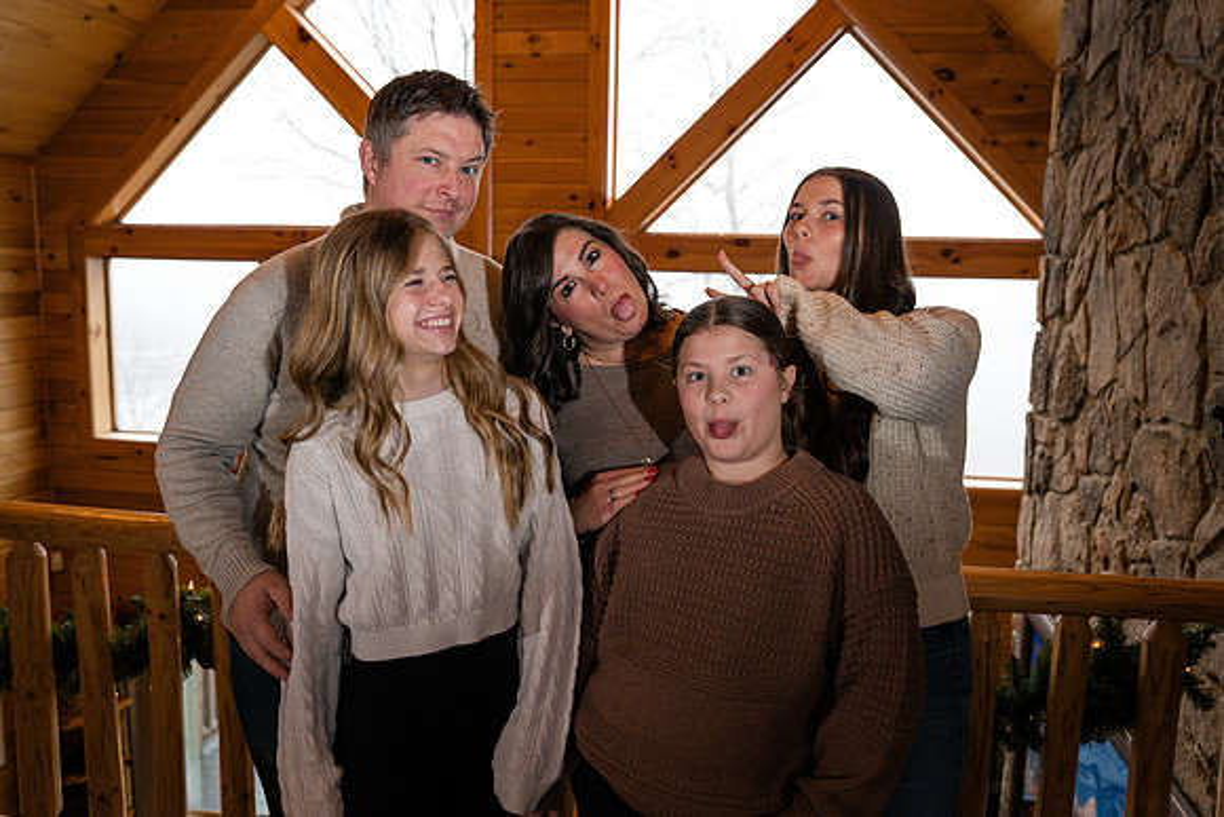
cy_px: 392
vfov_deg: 42.2
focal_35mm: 31
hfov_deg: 60.1
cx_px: 607
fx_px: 1059
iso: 800
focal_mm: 29
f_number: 4
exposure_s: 1/160
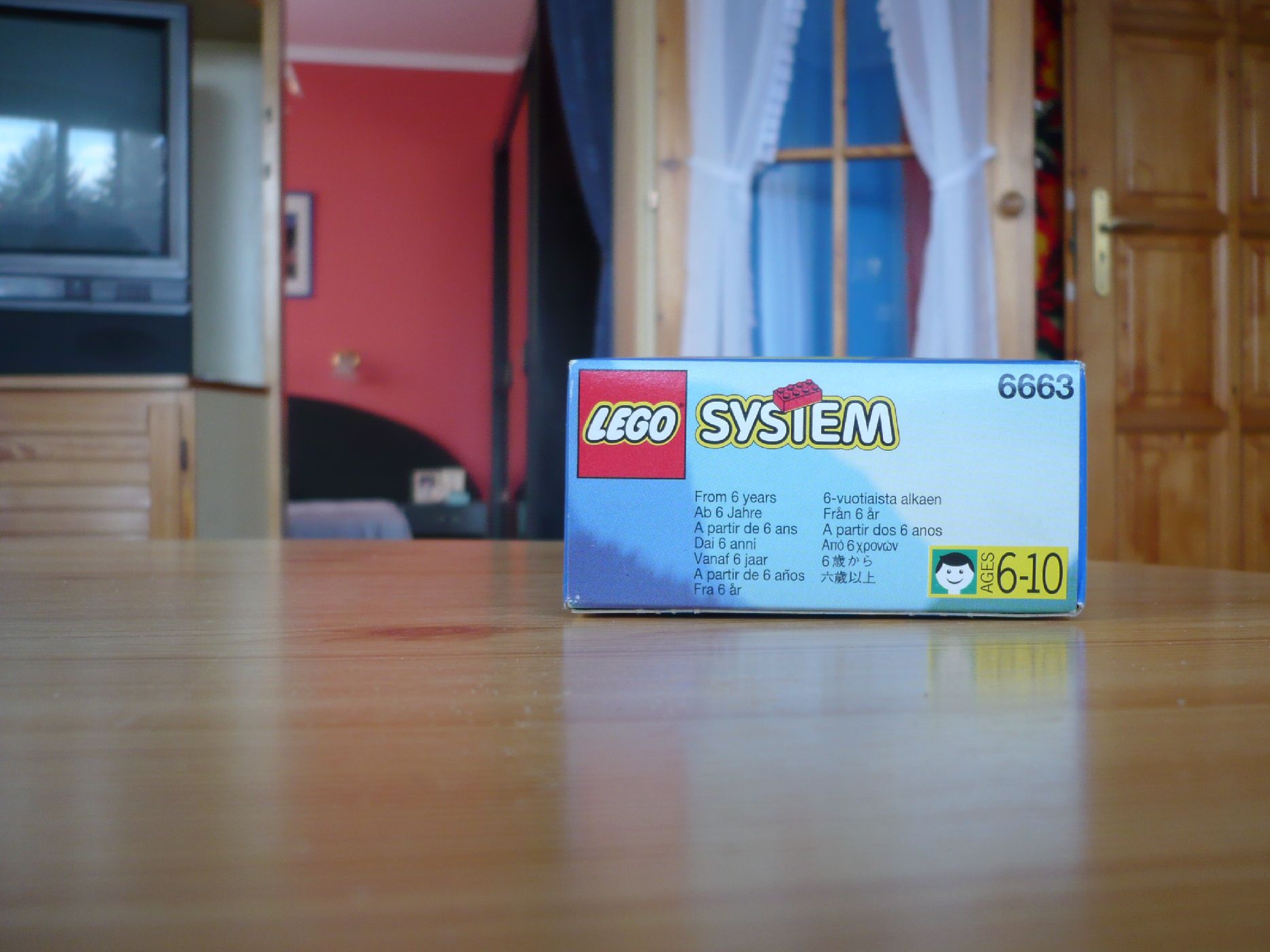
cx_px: 671
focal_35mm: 37
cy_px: 496
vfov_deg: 38.7
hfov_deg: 50.1
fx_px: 1357
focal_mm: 5.8
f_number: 2.8
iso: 100
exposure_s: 1/30
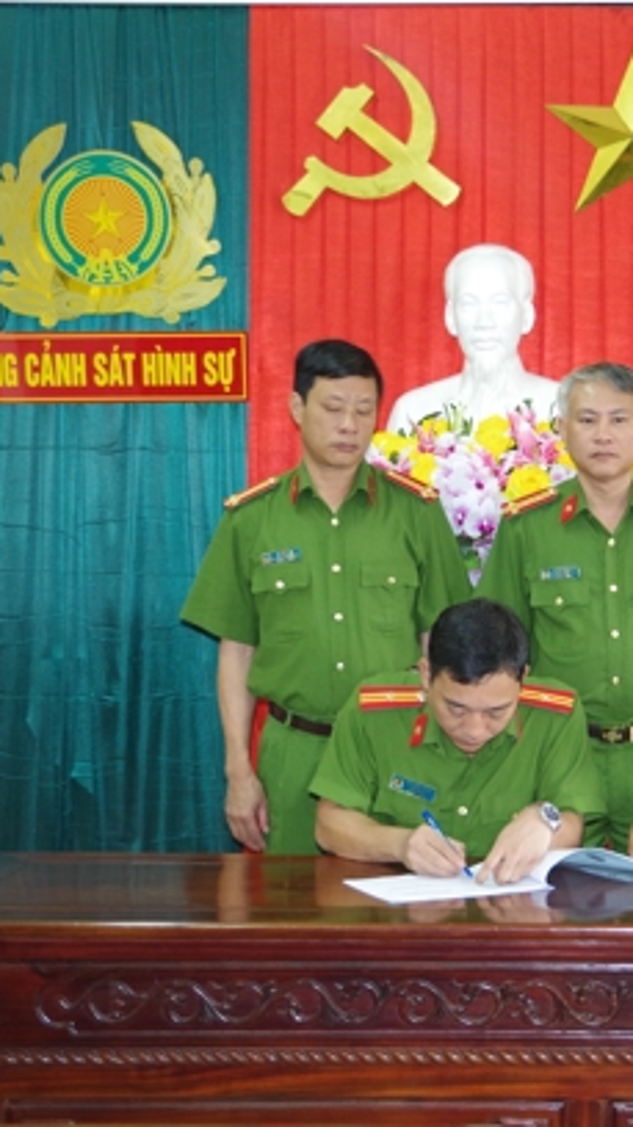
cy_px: 550
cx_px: 647
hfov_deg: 16.8
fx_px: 2092
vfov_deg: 30.2
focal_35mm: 70
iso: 800
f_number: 4
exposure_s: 1/25
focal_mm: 28
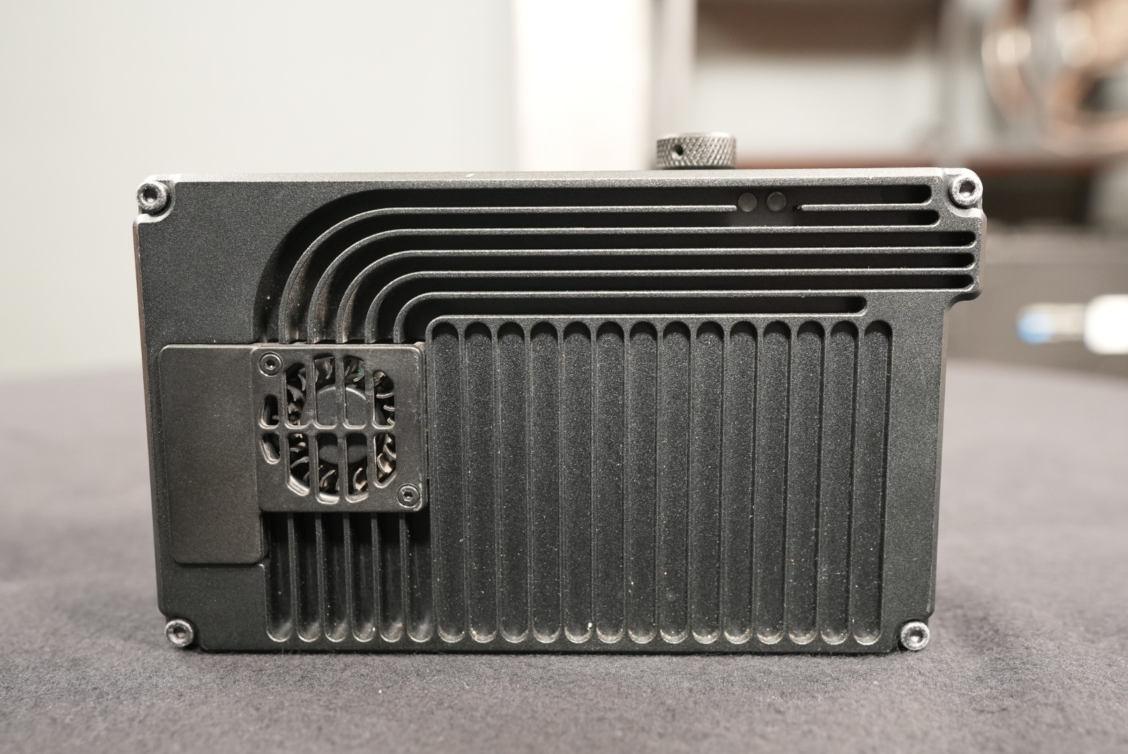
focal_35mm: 35
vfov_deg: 37.9
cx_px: 564
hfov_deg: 54.4
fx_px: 1097
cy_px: 377
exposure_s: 1/30
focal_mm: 35
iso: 4000
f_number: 5.6
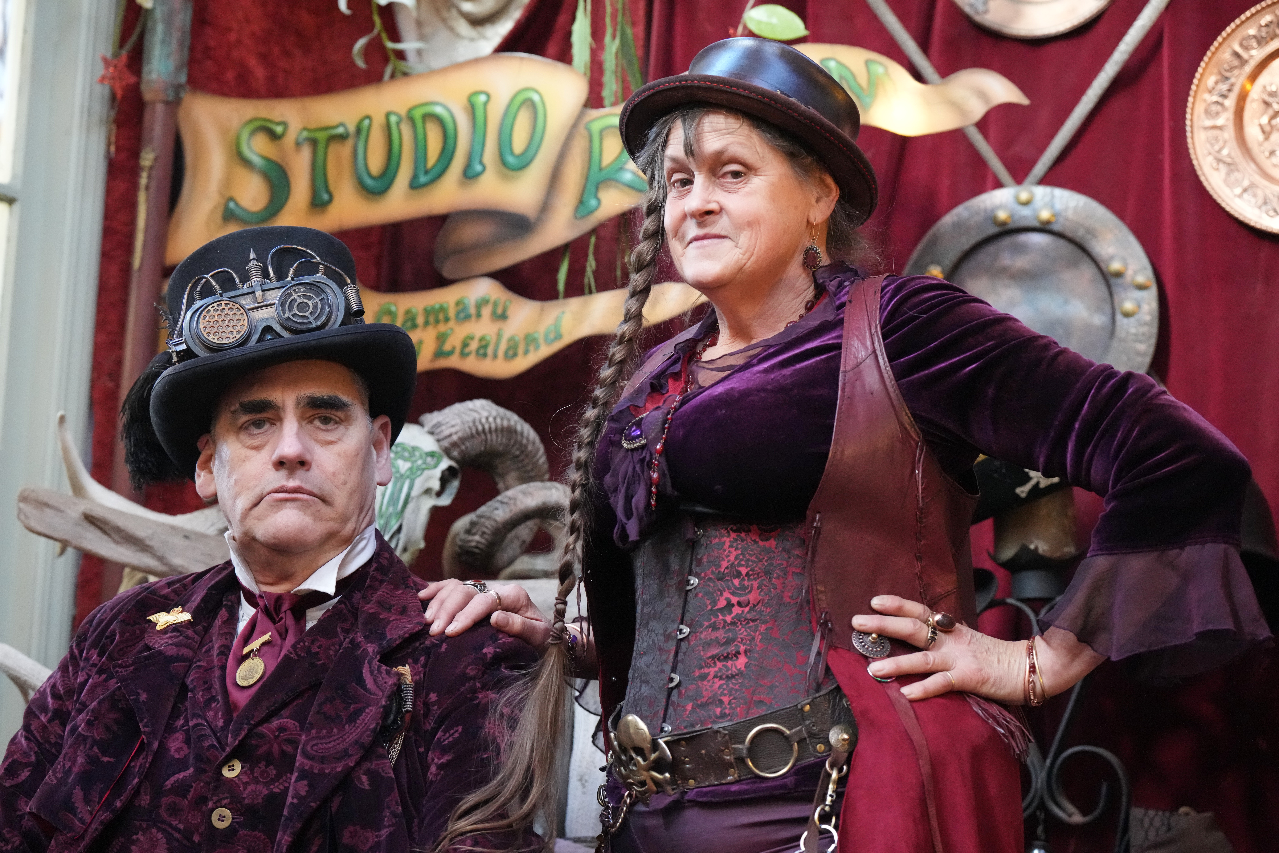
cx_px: 640
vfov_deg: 19.5
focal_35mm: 70
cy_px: 426
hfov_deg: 28.8
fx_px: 2487
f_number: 4
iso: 10000
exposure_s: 1/250
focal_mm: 70
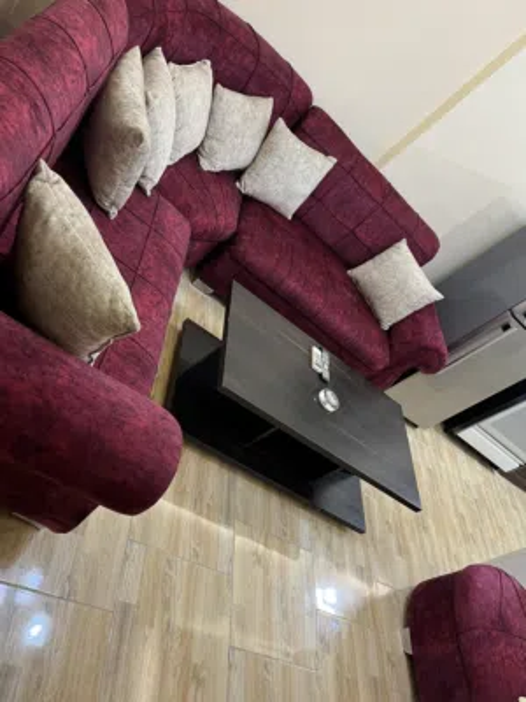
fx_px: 527
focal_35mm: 26
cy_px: 351
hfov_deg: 53.1
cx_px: 263
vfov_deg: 67.3
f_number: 1.6
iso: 200
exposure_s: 1/50
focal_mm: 5.1
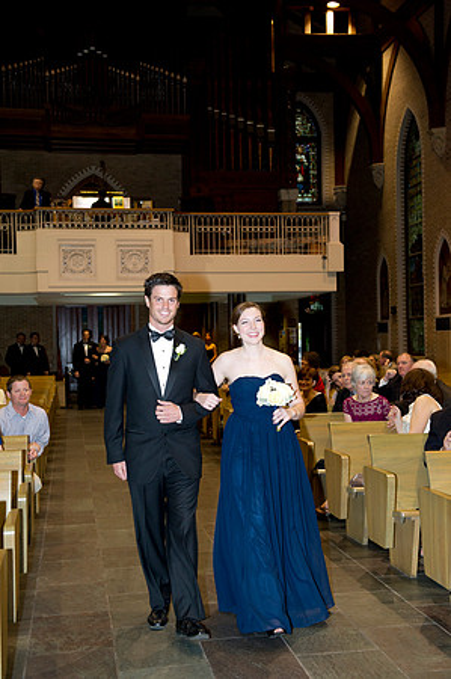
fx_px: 904
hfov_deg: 28.0
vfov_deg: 41.2
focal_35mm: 48
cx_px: 226
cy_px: 340
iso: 1250
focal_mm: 48
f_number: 4.5
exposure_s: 1/60
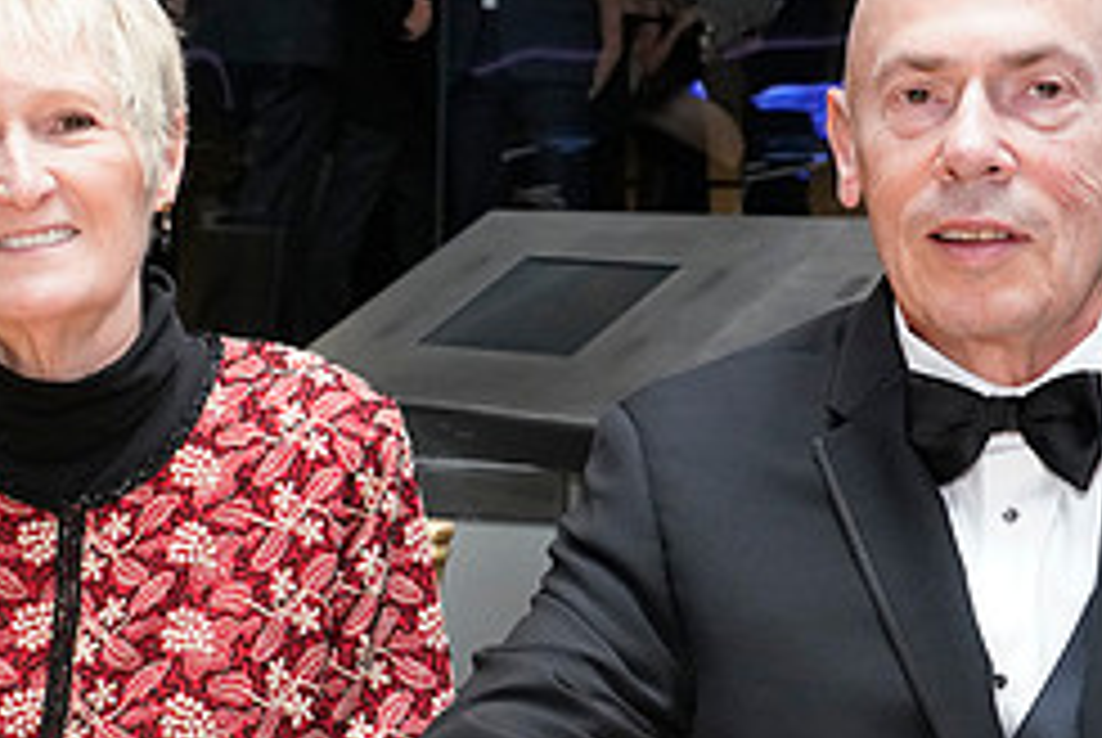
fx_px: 2390
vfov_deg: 17.5
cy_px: 362
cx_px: 526
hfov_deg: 26.0
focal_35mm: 78
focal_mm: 33
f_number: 8
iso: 5000
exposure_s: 1/125
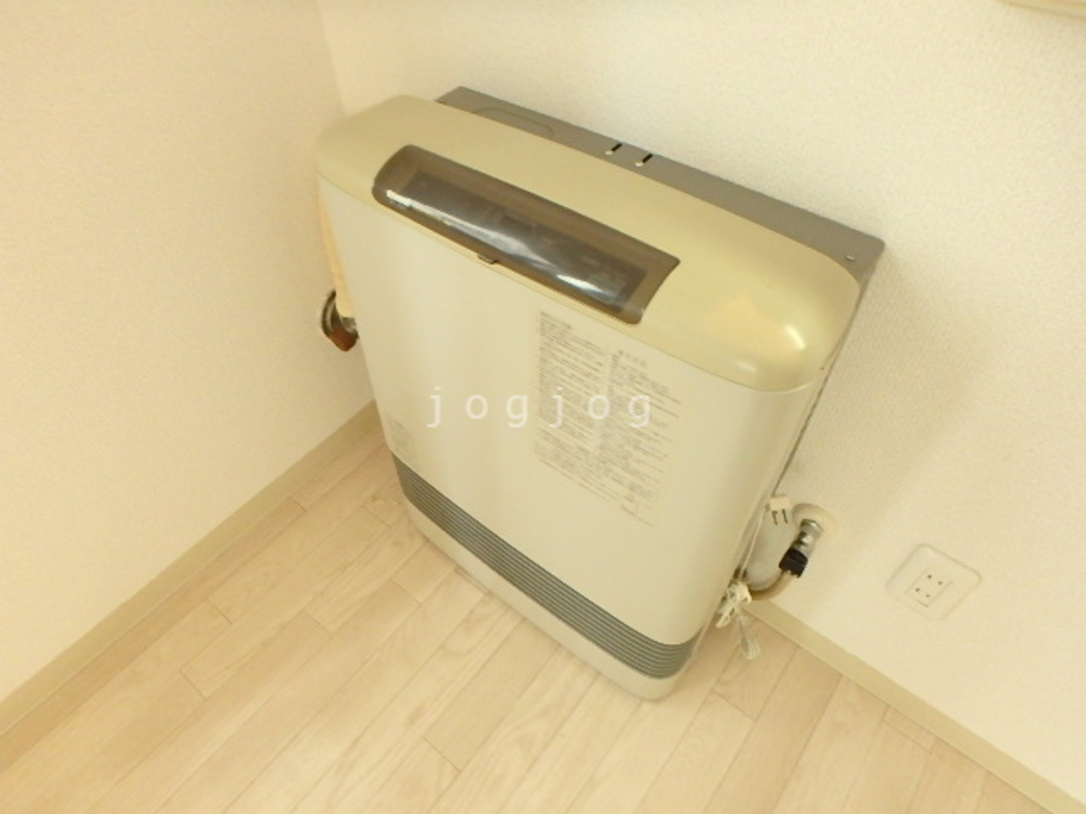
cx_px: 543
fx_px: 659
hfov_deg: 79.0
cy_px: 407
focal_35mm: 21
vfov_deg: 63.4
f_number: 3.5
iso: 800
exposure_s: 1/20
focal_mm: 3.7
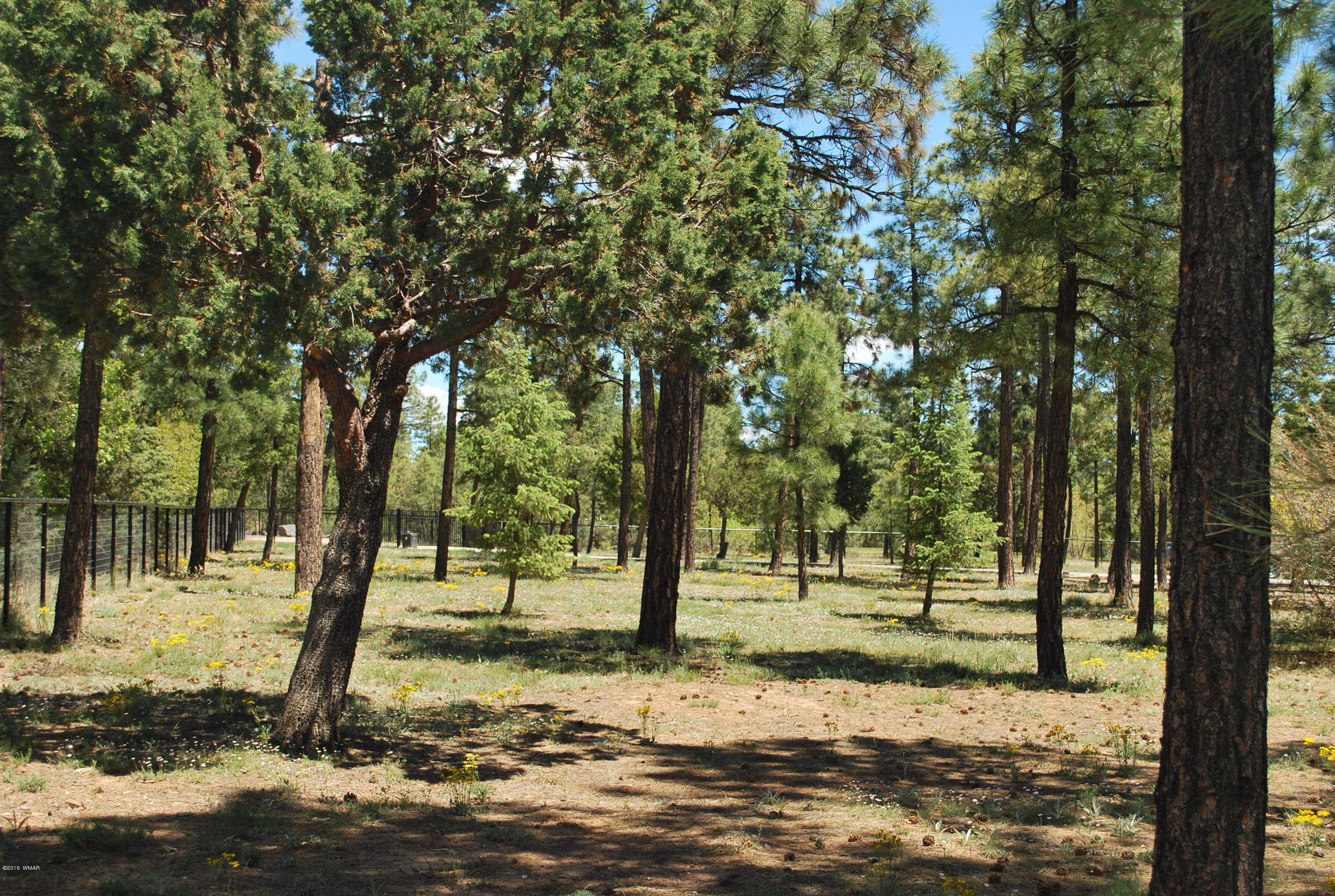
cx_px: 668
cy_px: 448
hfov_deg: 41.0
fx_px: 1784
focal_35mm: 48
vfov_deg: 28.2
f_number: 5.6
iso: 200
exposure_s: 1/200
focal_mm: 32
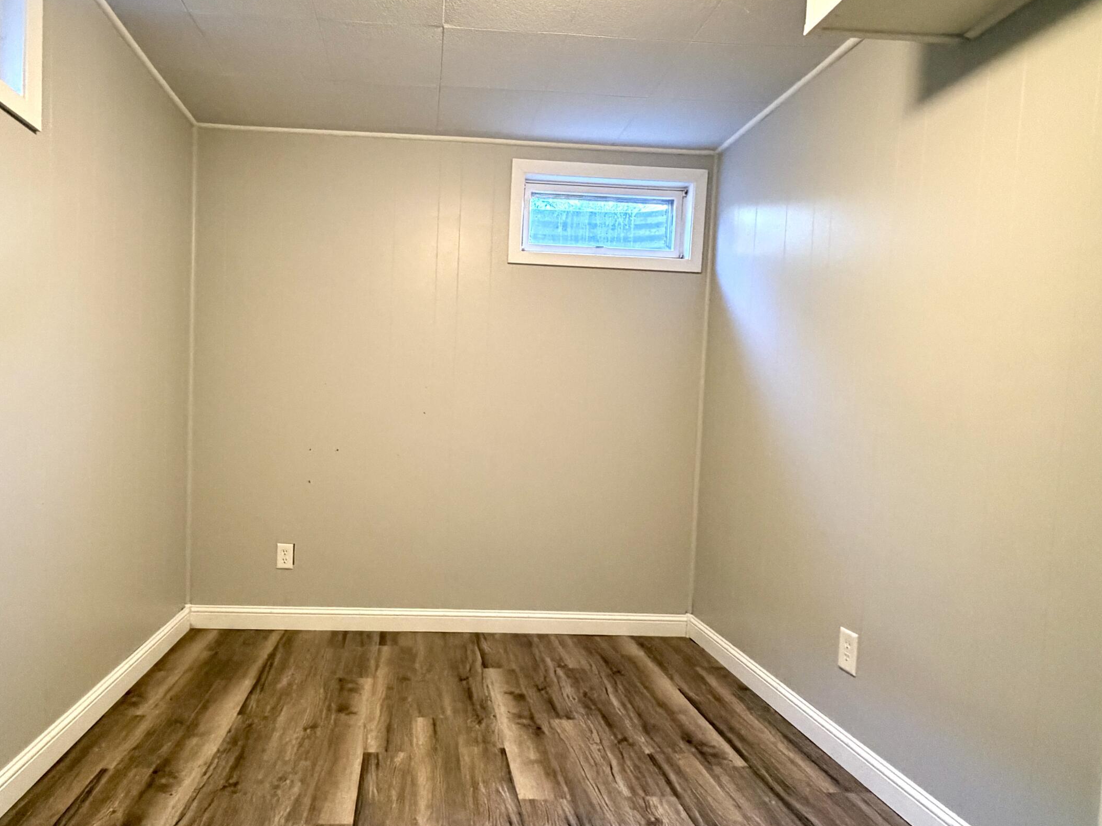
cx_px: 442
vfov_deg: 65.9
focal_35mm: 20
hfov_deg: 80.8
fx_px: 637
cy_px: 440
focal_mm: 2.22
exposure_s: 1/60
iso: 500
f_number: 2.2
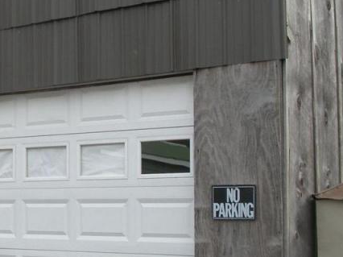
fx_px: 881
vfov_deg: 16.6
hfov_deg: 21.4
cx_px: 12
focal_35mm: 89
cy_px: 165
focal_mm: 7.8
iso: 160
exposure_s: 1/500
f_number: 2.8
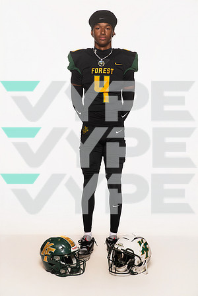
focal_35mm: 58
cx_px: 99
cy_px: 148
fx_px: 478
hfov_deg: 23.4
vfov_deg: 34.5
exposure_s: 1/320
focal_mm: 58
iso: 800
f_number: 7.1
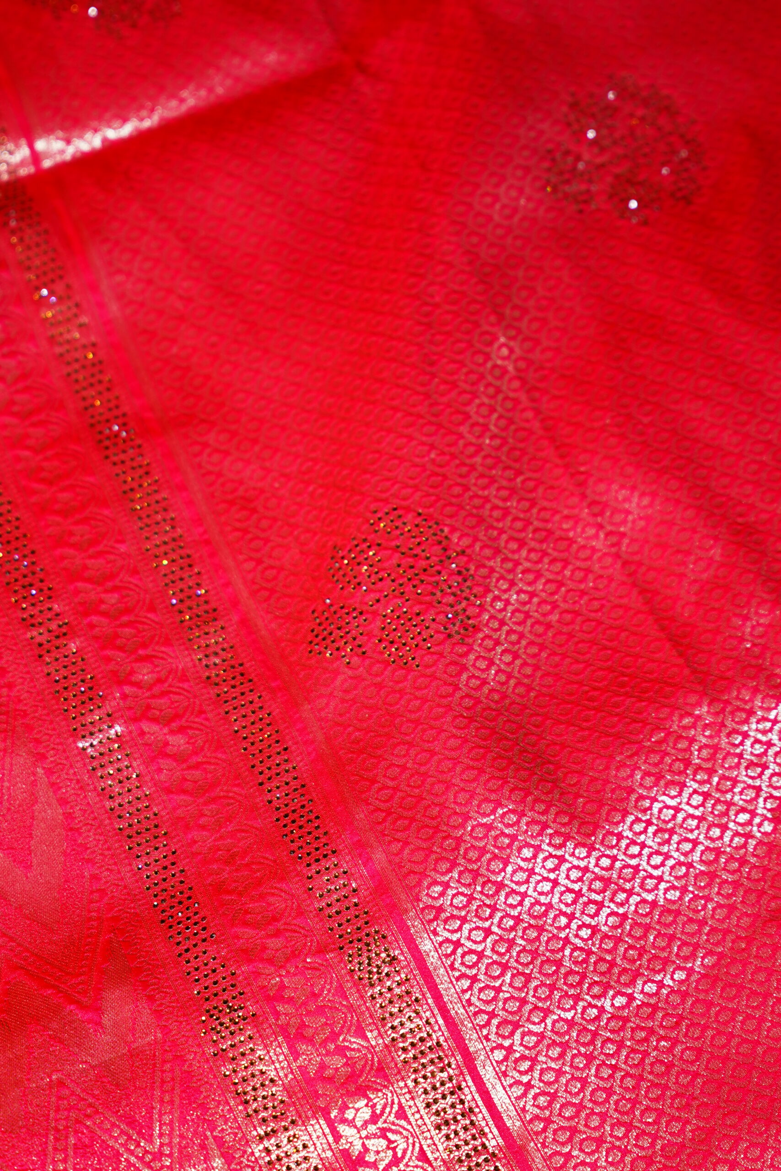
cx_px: 390
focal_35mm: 105
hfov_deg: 13.0
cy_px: 586
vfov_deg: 19.5
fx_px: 3416
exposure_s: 1/200
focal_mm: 70
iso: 500
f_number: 2.8
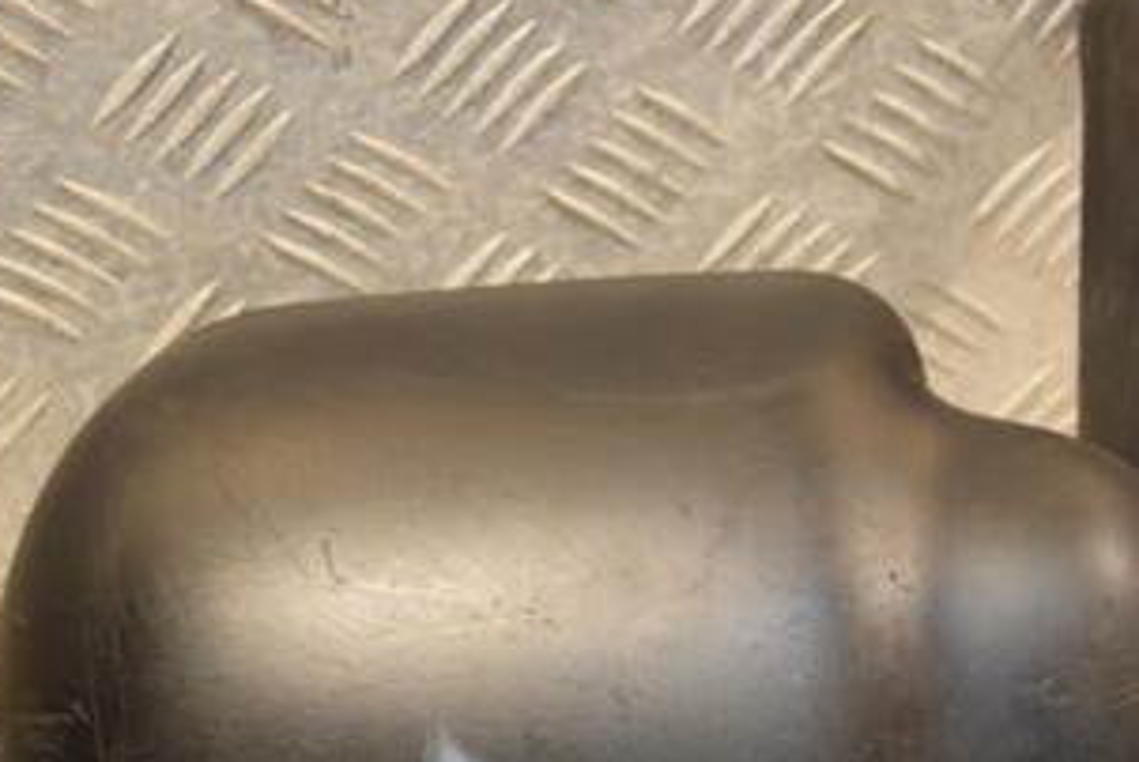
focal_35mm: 134
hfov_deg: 15.3
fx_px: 4243
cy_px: 588
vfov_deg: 10.2
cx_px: 773
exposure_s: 1/125
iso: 800
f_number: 4.8
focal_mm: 45
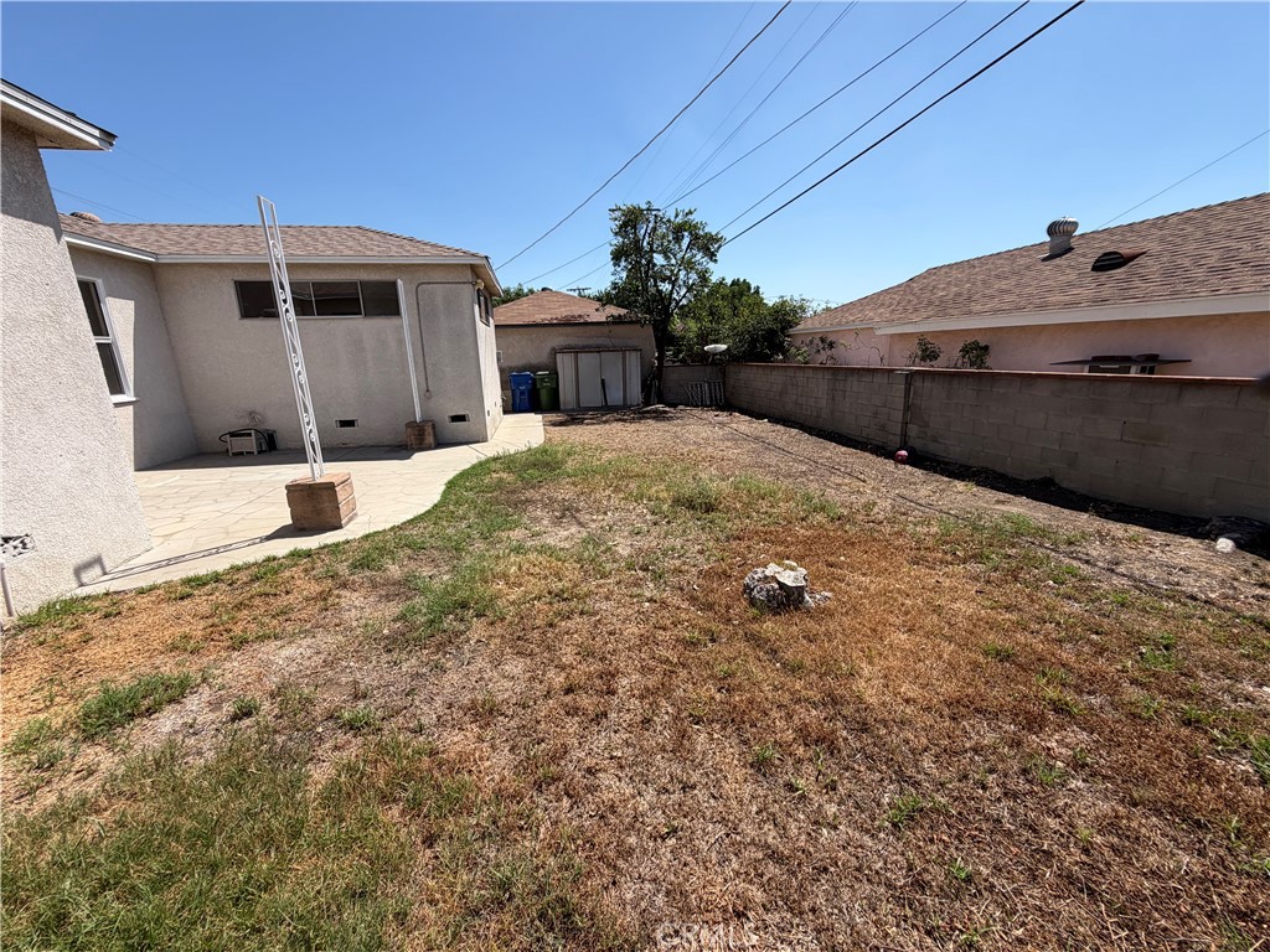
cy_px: 476
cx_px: 635
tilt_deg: -13.4
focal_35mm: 14
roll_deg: +3.0
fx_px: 514
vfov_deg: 85.7
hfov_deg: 102.1
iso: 20
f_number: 2.2
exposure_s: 1/864
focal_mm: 2.22
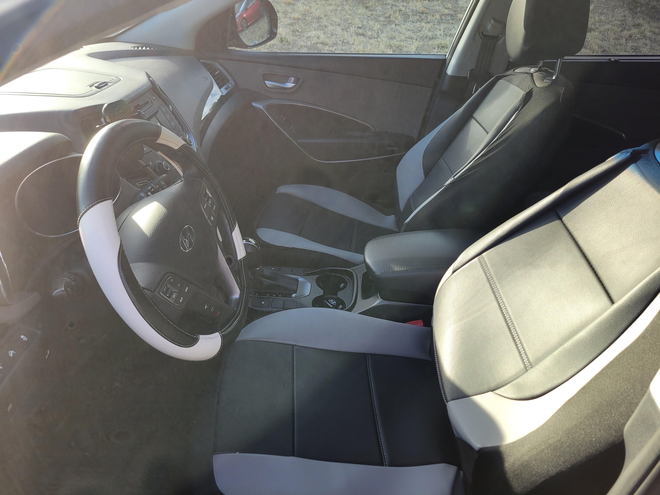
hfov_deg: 67.3
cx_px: 330
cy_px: 248
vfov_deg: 53.1
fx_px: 496
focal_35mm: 26
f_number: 1.8
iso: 40
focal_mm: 5.4
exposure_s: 1/249
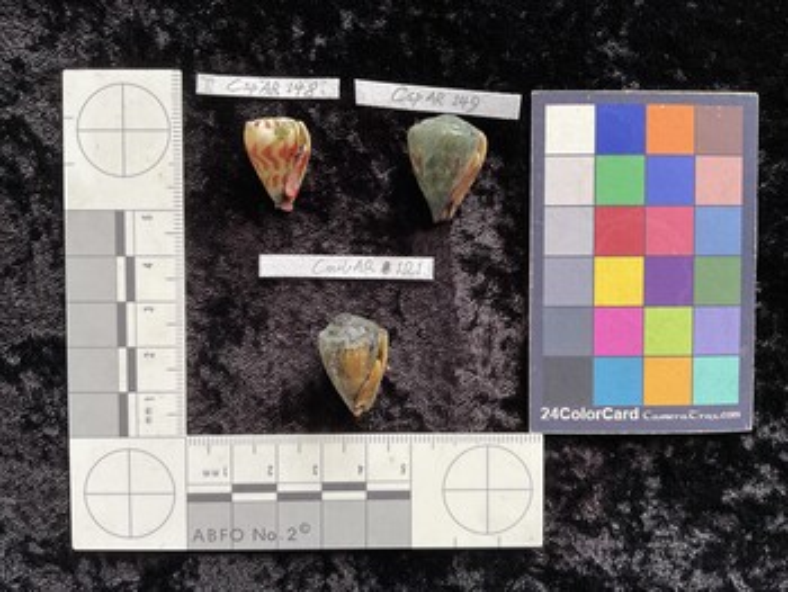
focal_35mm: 29
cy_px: 296
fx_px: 661
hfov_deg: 61.6
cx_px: 394
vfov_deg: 48.3
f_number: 1.8
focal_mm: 3
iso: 50
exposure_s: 1/60
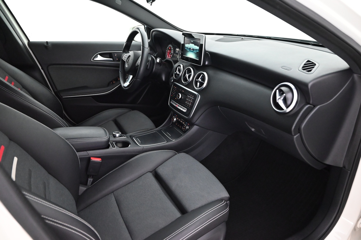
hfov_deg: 73.7
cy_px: 120
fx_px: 241
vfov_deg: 53.1
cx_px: 180
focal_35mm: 24
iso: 6400
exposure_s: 1/60
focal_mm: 24
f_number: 4
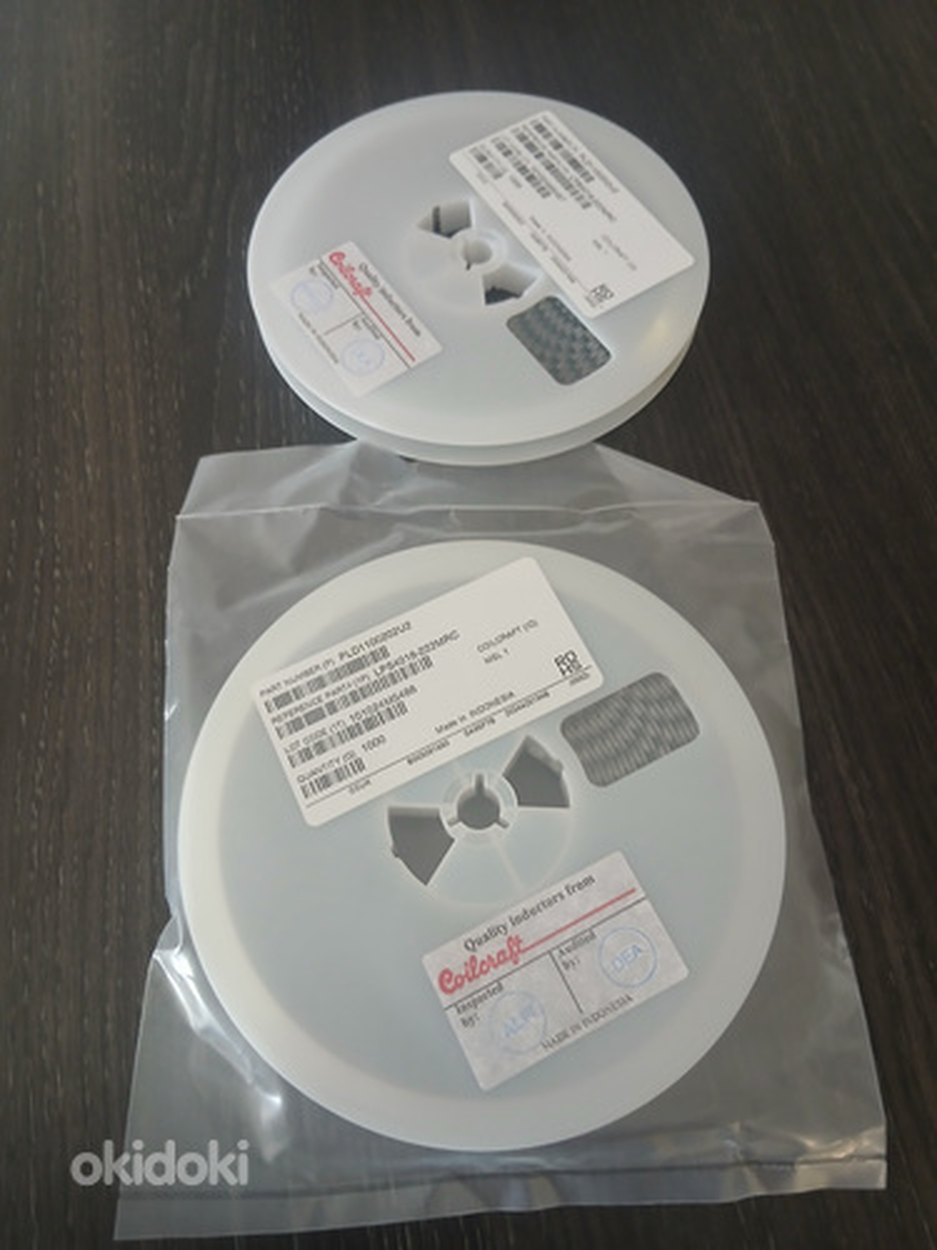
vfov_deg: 67.3
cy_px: 625
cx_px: 468
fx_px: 938
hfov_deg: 53.1
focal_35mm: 26
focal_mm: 3.98
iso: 320
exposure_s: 1/25
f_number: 1.8
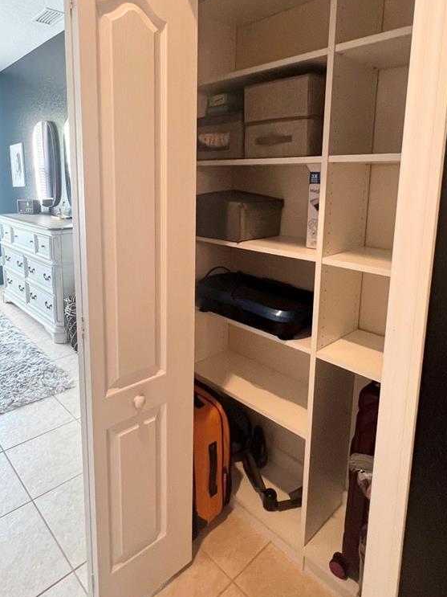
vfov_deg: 78.2
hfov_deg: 62.9
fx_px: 362
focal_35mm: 21
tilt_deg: -8.7
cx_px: 181
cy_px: 242
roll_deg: +1.3
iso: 400
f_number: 1.8
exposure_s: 1/60
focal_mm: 1.57
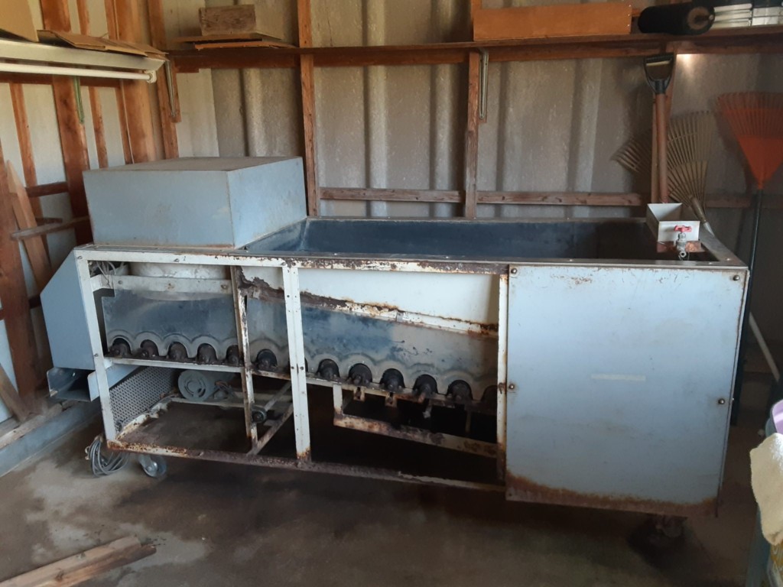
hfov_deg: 65.3
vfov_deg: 51.4
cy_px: 294
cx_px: 392
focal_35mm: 27
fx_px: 611
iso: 200
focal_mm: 2.91
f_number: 1.9
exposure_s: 1/50
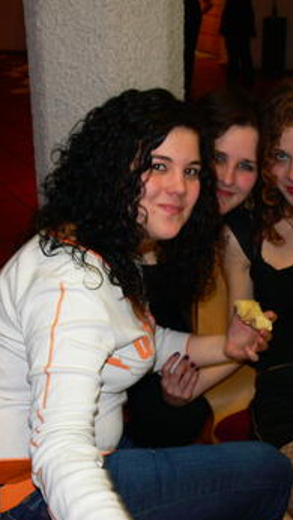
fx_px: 717
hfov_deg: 23.0
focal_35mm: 52
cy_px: 255
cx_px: 185
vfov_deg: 39.8
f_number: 2.8
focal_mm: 7.4
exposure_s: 1/30
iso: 100
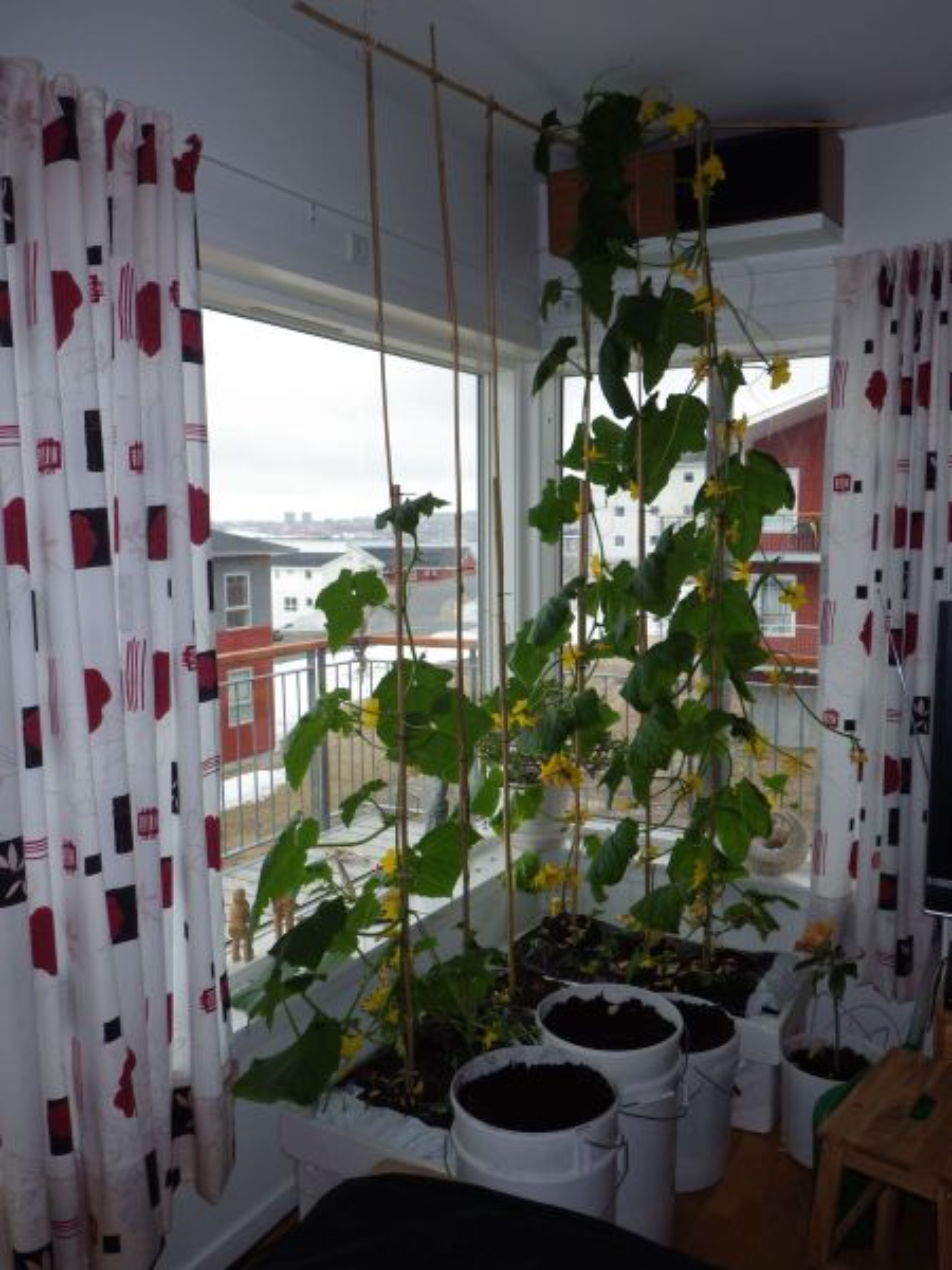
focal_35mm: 28
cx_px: 476
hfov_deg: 49.7
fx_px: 1027
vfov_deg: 63.4
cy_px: 635
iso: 125
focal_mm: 5
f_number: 3.5
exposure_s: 1/200
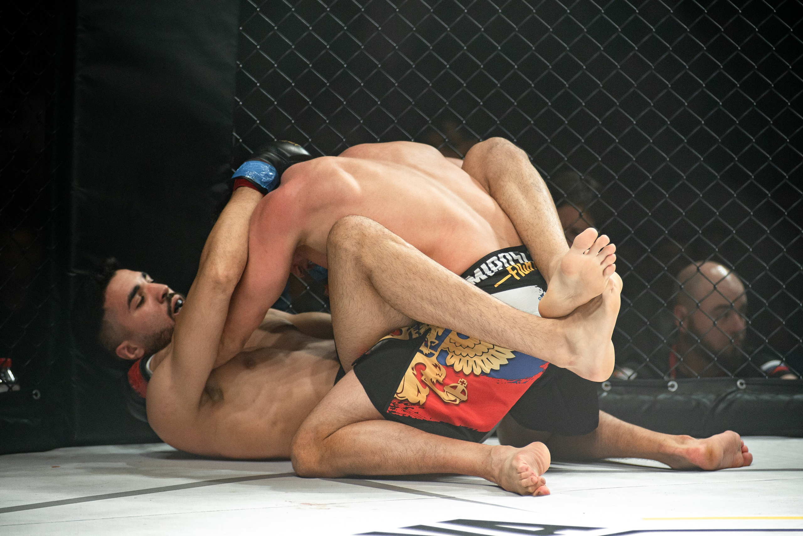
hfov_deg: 14.1
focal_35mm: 145
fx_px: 3235
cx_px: 402
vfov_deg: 9.5
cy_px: 268
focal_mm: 145
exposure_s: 1/640
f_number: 4
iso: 1800
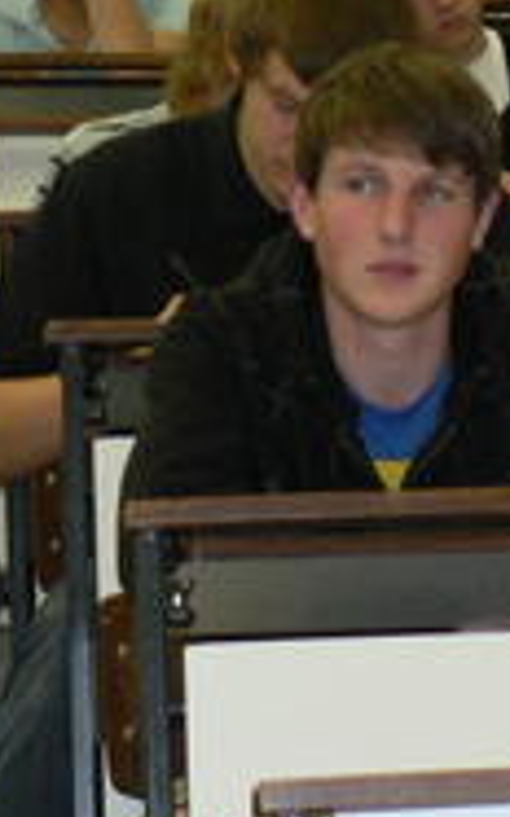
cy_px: 351
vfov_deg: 9.9
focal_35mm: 212
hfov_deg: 6.0
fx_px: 4722
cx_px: 1121
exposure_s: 1/60
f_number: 3.2
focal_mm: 10.4
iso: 200
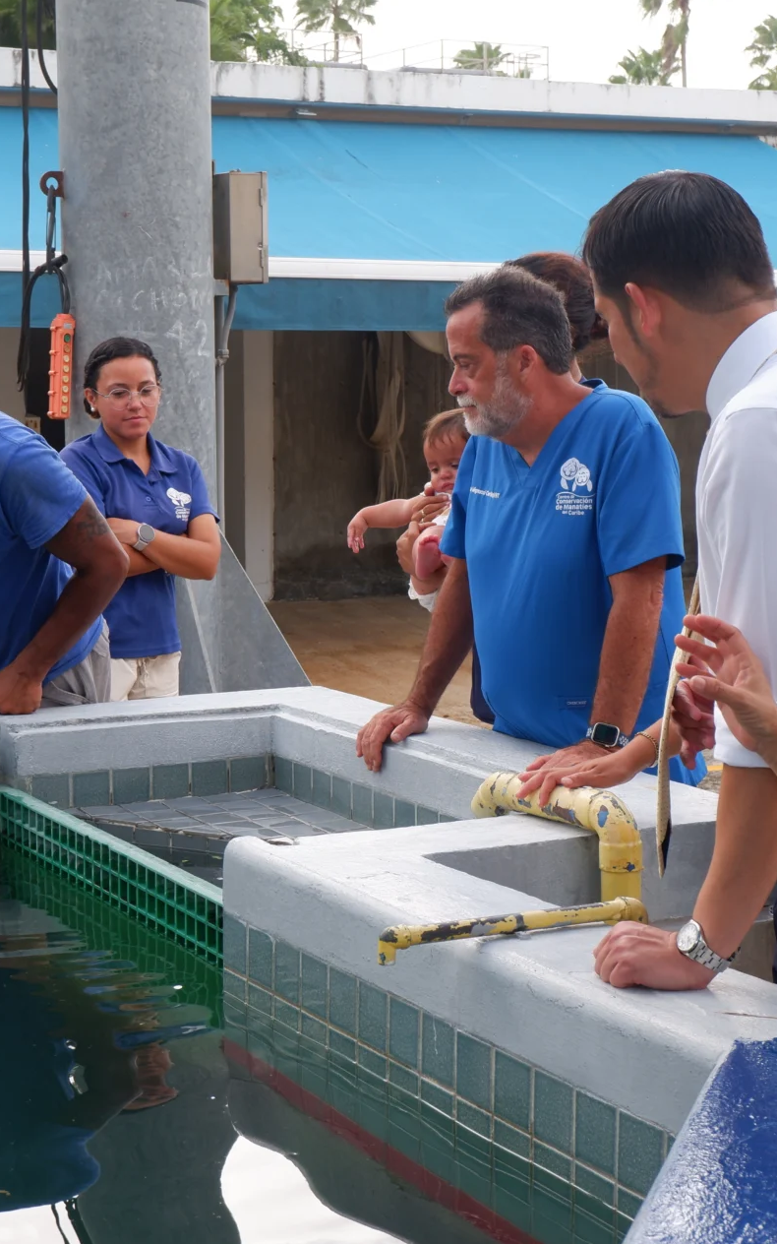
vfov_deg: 31.5
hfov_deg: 20.0
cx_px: 335
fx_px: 2202
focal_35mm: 65
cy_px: 620
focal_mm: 28.8
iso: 200
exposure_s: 1/125
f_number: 7.1
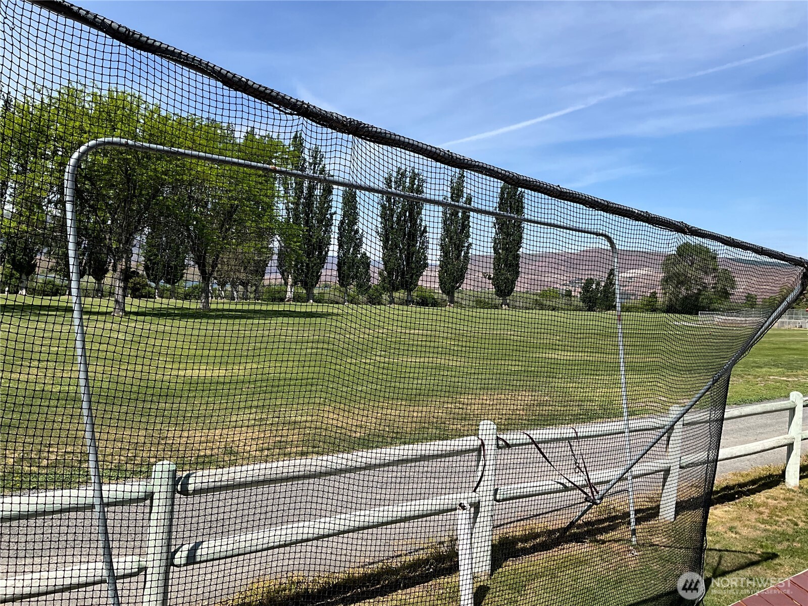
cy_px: 303
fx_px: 677
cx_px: 404
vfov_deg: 48.2
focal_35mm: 29
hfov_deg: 61.7
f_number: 1.8
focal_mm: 3
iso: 25
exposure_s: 1/2141
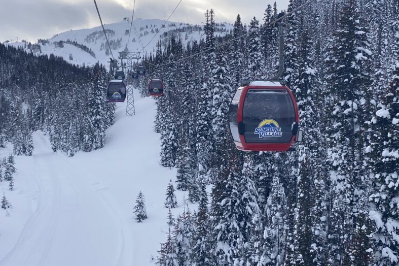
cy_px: 134
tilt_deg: -1.7
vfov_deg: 24.6
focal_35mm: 55
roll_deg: +0.4
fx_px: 609
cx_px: 197
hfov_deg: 36.3
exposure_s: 1/631
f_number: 2
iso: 20
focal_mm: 6
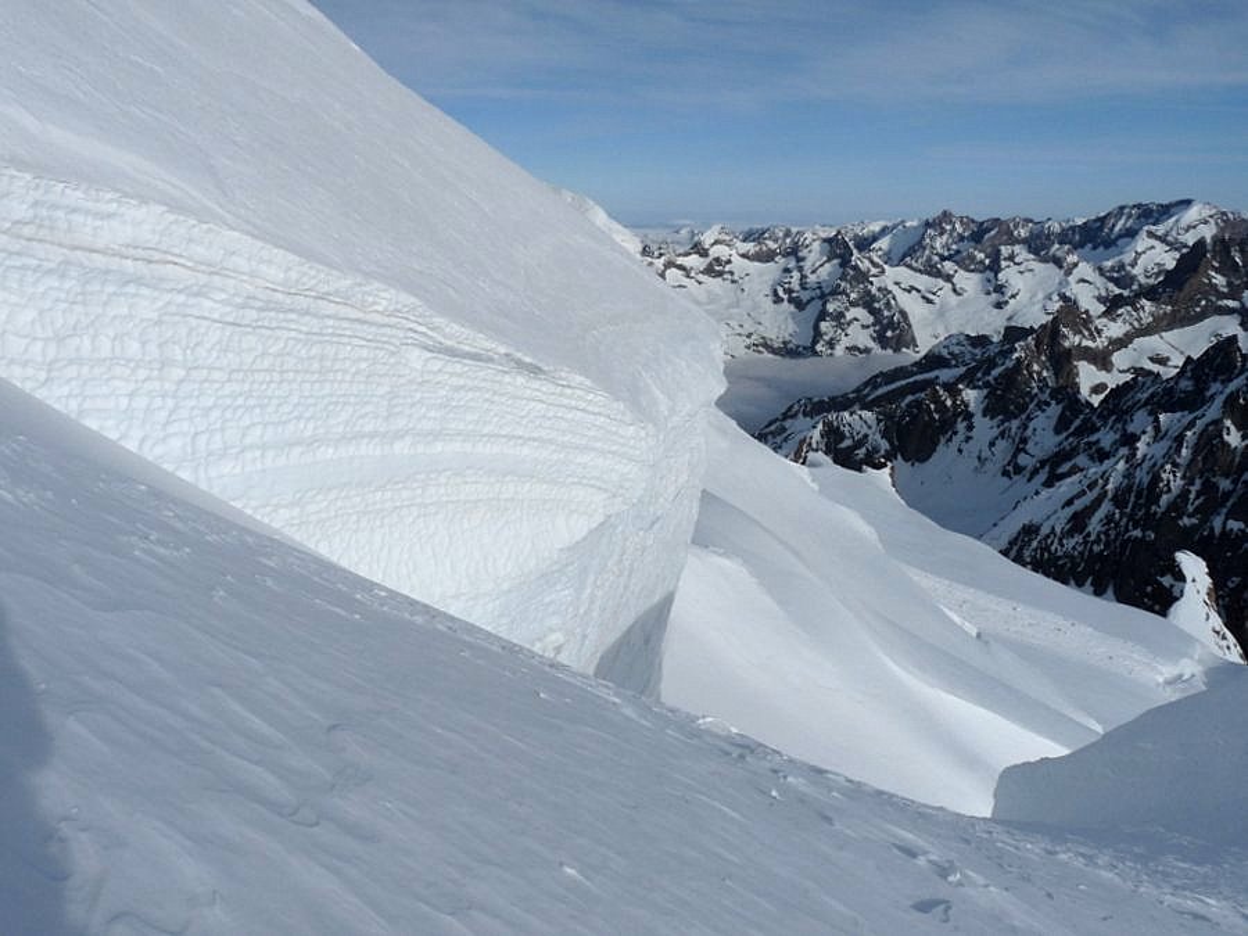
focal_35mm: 27
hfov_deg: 65.3
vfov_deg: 51.4
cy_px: 468
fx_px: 973
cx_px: 624
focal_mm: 4.8
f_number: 8
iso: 100
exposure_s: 1/640
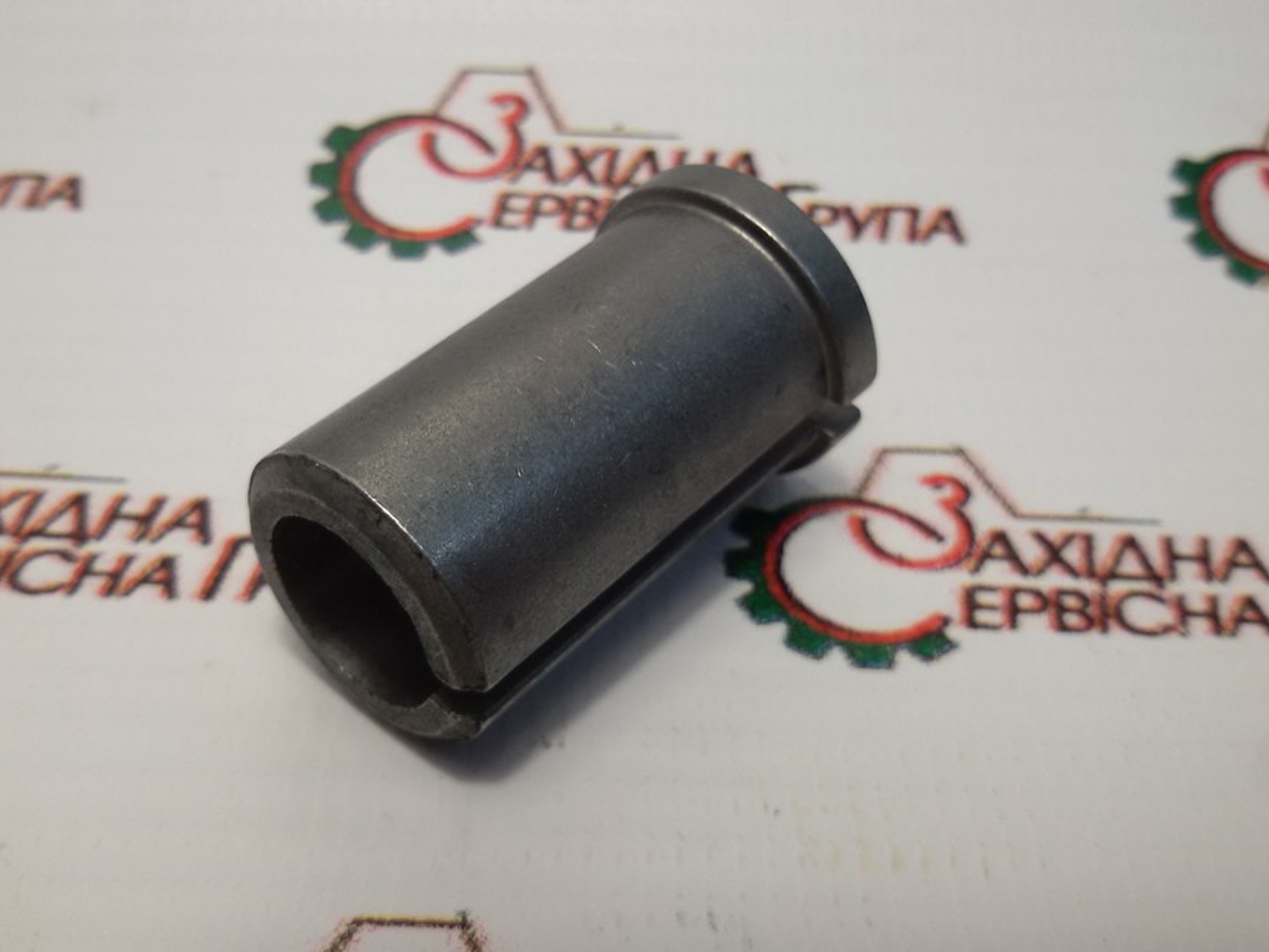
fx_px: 1320
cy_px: 470
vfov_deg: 39.7
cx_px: 588
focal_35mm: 36
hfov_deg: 51.3
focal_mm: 2.93
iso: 40
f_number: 2.4
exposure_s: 1/50
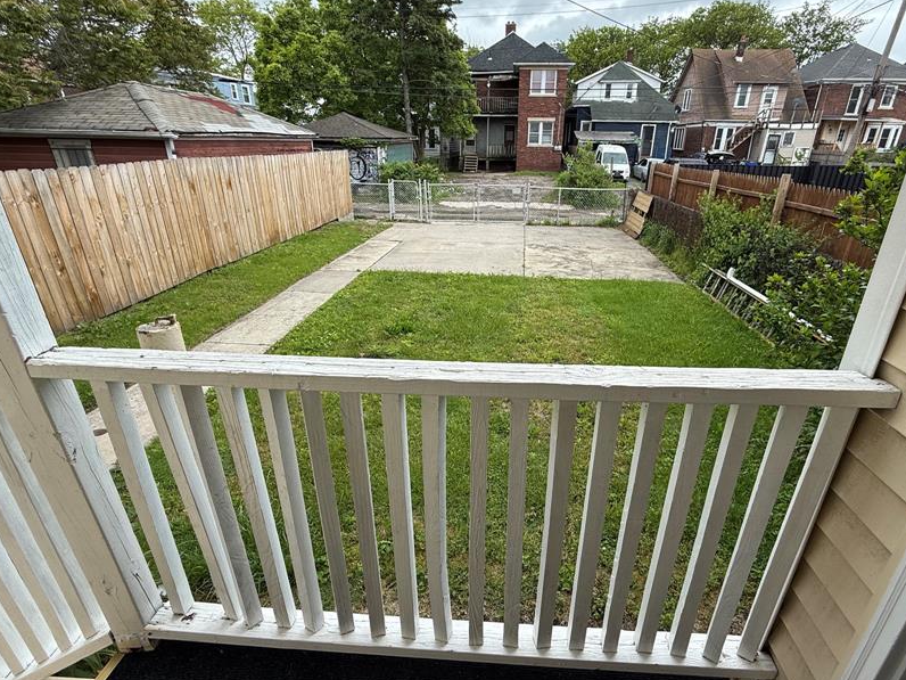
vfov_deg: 71.6
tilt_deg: -23.4
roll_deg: -0.9
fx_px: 471
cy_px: 339
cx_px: 486
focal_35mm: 18
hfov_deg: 87.6
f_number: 2.2
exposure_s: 1/540
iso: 50
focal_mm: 2.22
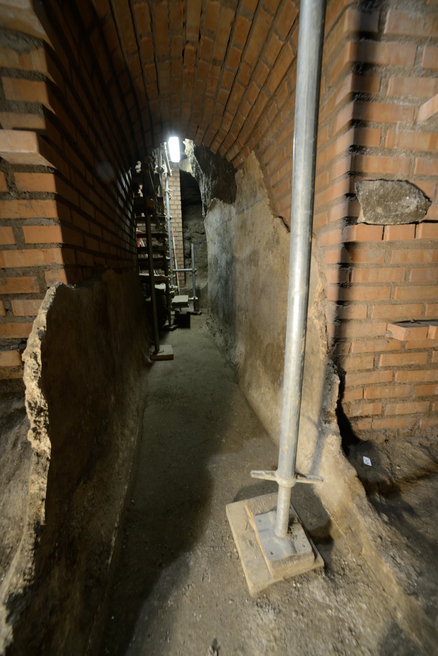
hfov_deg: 81.3
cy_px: 328
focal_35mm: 14
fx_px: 255
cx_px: 219
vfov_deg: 104.2
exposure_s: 1/3
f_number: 9
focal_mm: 14
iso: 800
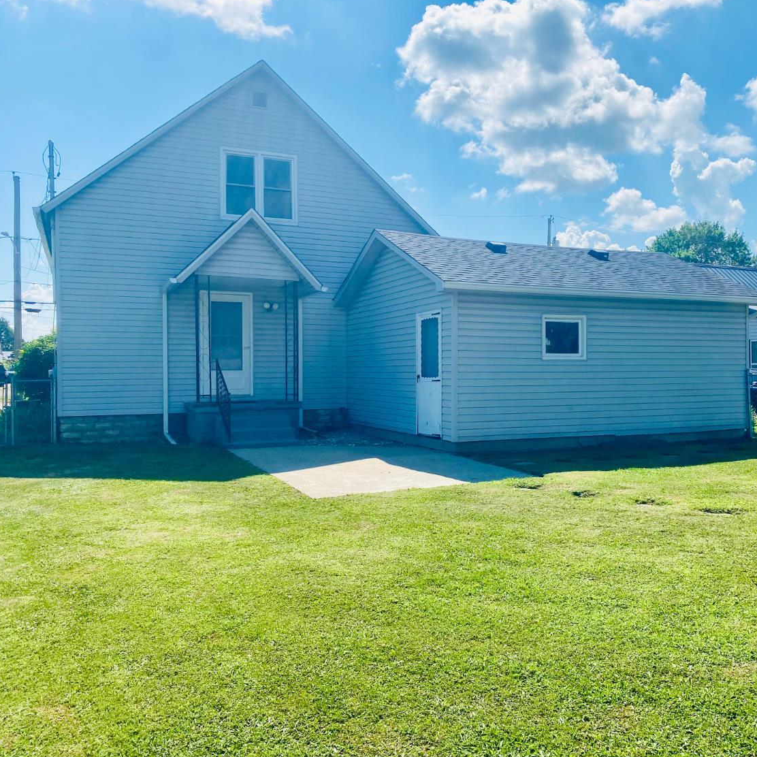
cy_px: 379
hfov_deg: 51.9
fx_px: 767
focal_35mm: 31
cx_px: 483
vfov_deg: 52.5
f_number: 1.8
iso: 32
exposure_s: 1/4444
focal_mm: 4.25
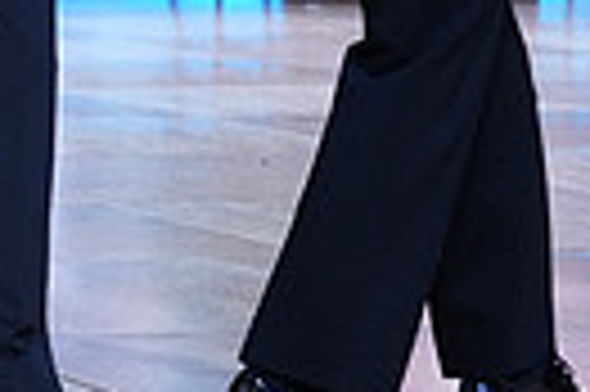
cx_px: -631
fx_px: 4714
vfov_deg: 4.7
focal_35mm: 288
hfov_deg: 6.9
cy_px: -210
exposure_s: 1/500
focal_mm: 65
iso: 1600
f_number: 4
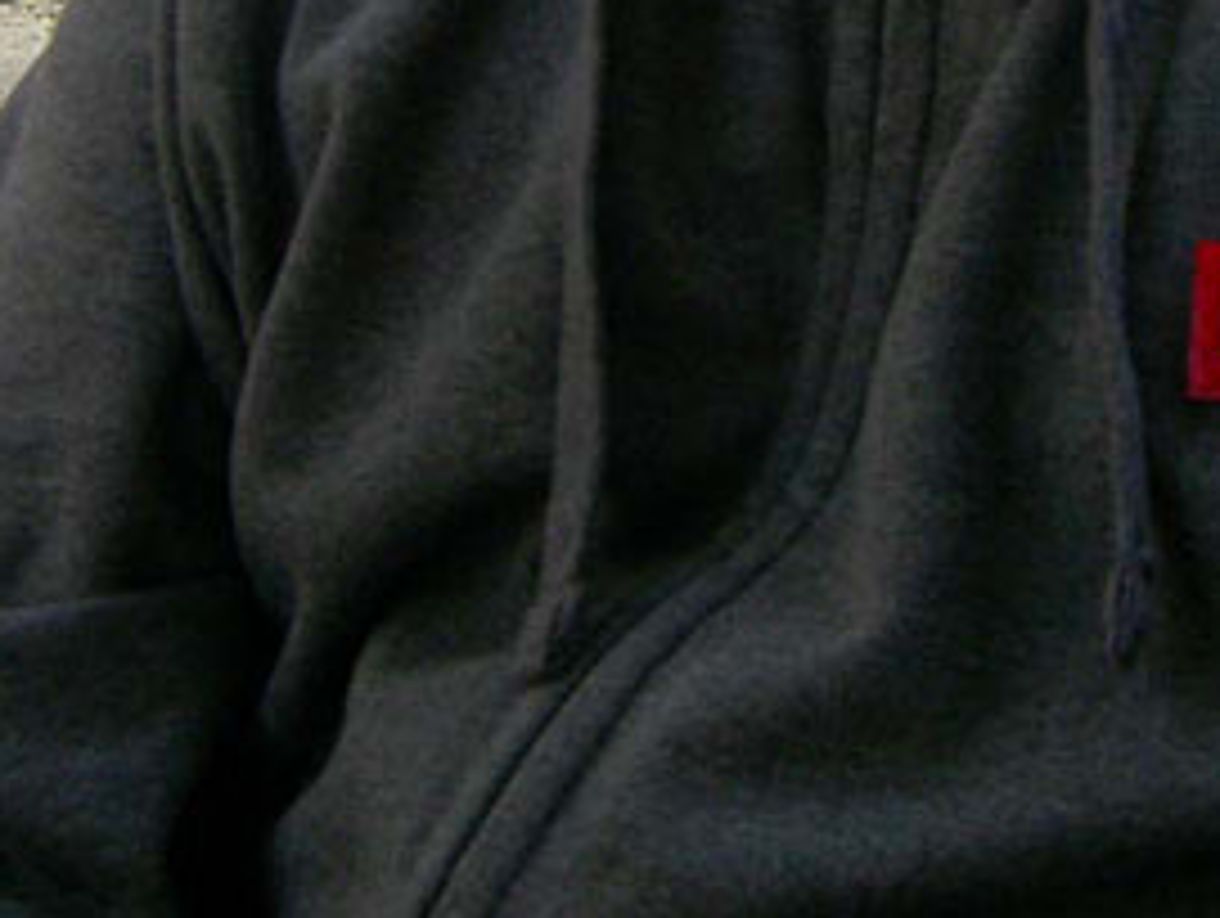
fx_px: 3953
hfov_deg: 17.5
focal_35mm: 112
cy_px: -284
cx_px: 707
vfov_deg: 12.8
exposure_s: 1/250
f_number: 4
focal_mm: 7.9
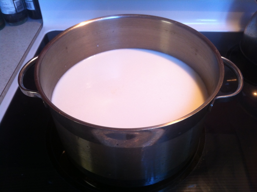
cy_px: 96
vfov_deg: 40.6
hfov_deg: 52.7
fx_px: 259
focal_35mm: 35
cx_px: 128
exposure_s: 1/15
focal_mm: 3.85
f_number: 2.8
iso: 100
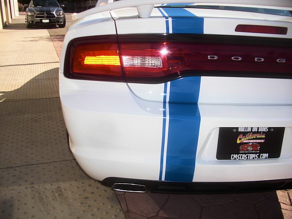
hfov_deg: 51.4
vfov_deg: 39.7
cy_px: 110
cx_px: 146
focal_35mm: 36
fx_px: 304
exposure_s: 1/800
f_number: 2.8
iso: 50
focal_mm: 6.3
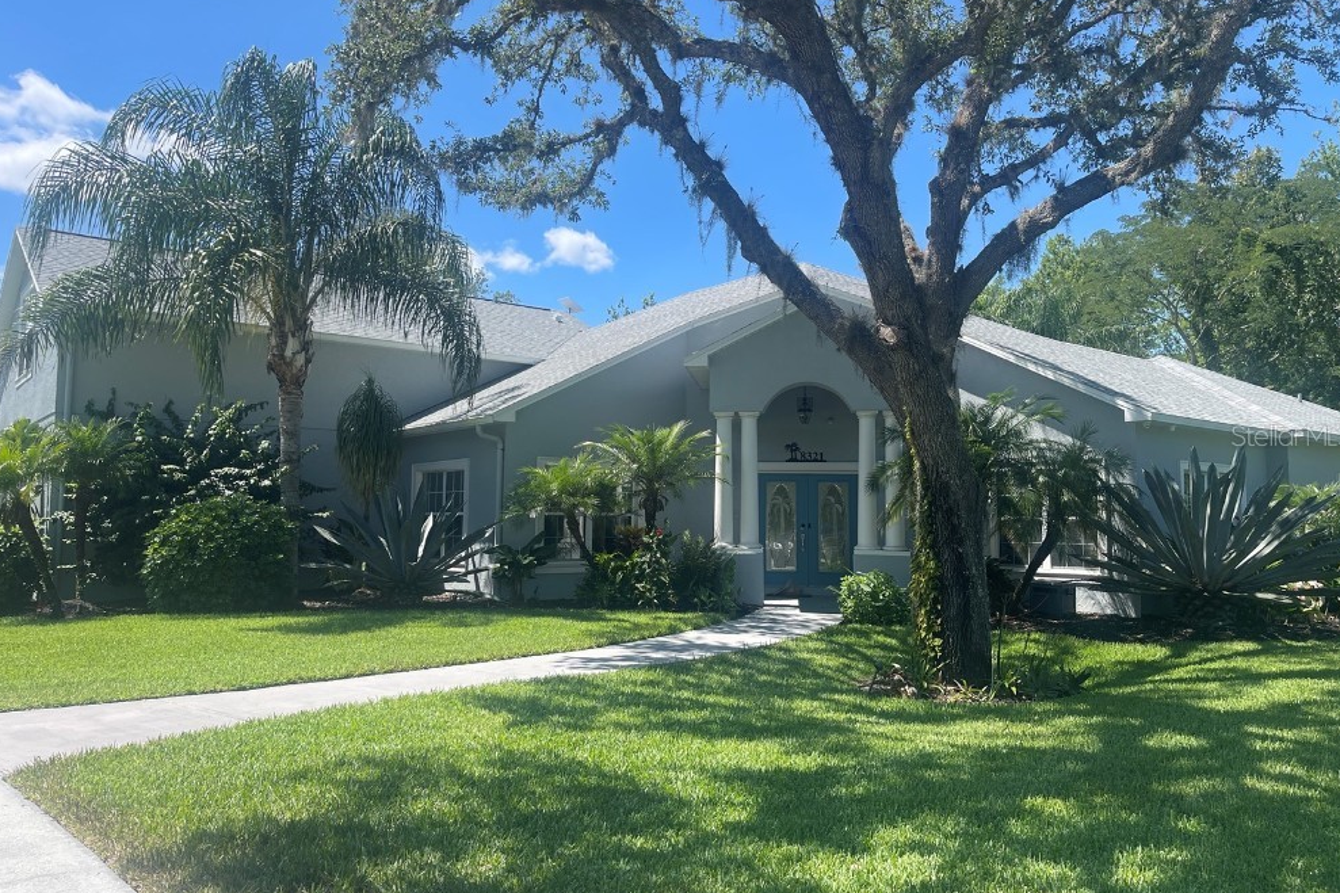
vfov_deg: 46.4
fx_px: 1042
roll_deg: -0.5
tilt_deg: +3.6
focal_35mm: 28
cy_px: 435
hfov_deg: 65.5
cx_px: 665
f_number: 1.6
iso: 32
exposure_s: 1/1946
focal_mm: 5.1
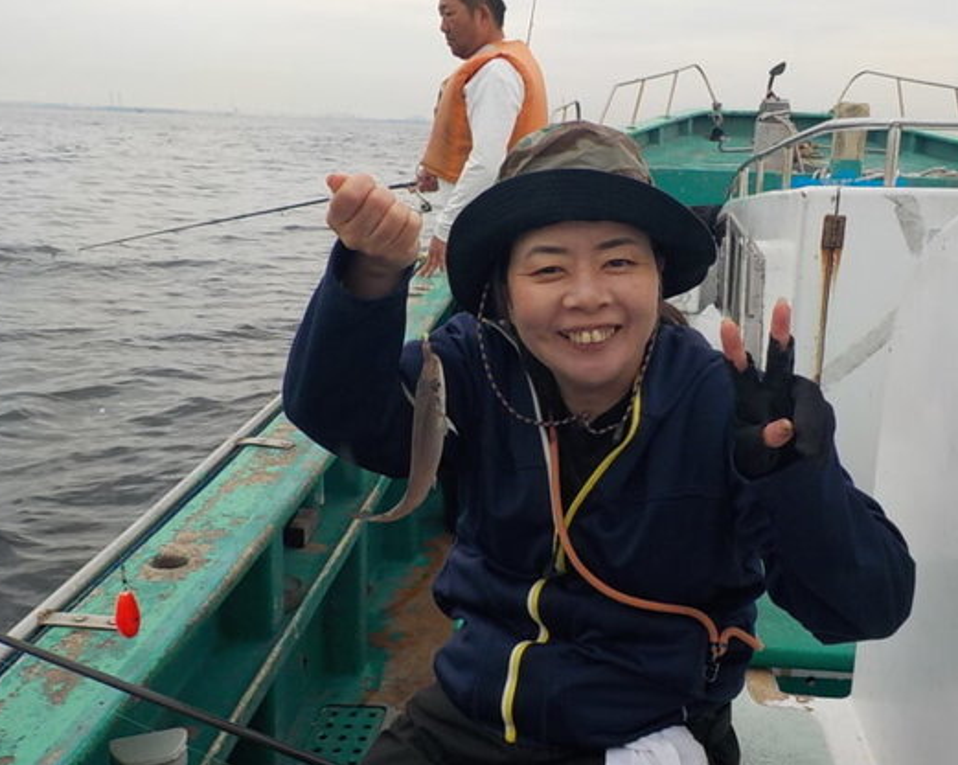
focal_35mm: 36
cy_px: 397
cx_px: 561
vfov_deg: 41.1
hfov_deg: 50.1
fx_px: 1020
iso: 125
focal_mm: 4.1
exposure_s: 1/500
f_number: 3.3
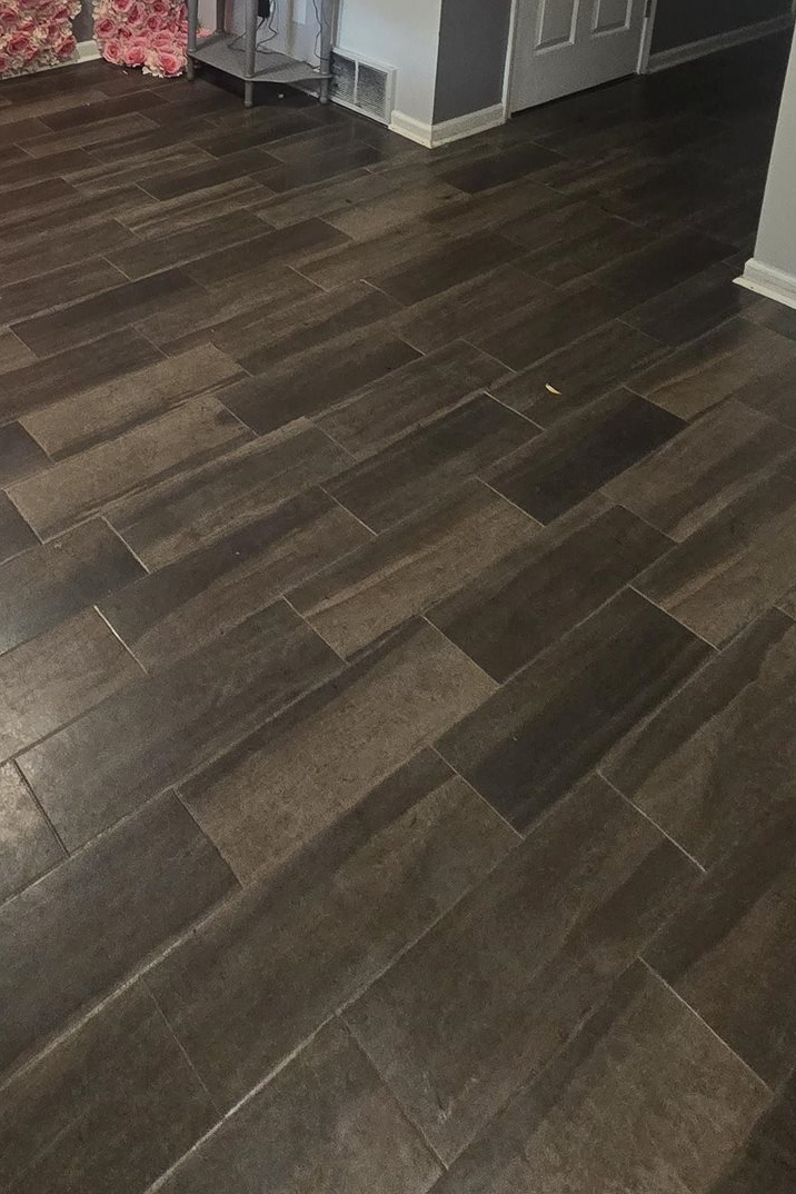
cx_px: 188
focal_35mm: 29
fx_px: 962
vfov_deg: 51.9
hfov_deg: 43.4
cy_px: 20
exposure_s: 1/60
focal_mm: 2.2
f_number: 2.2
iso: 400
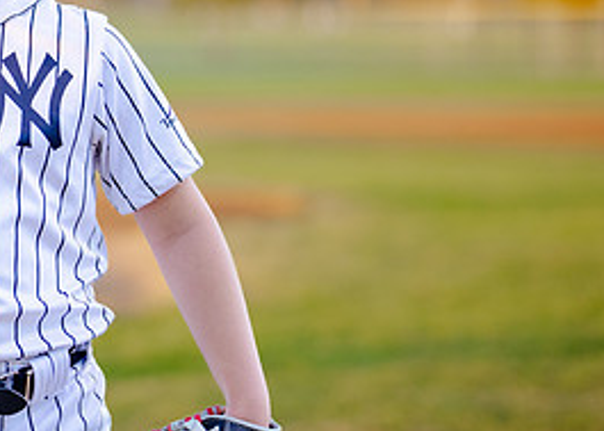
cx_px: -60
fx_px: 2555
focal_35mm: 149
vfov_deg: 9.6
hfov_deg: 13.2
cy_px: 87
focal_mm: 50
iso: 250
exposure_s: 1/1600
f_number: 1.2
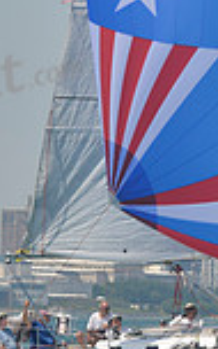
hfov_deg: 1.7
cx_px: 203
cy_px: -51
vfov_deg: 2.7
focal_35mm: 779
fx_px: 7405
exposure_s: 1/1250
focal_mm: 200
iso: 280
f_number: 8
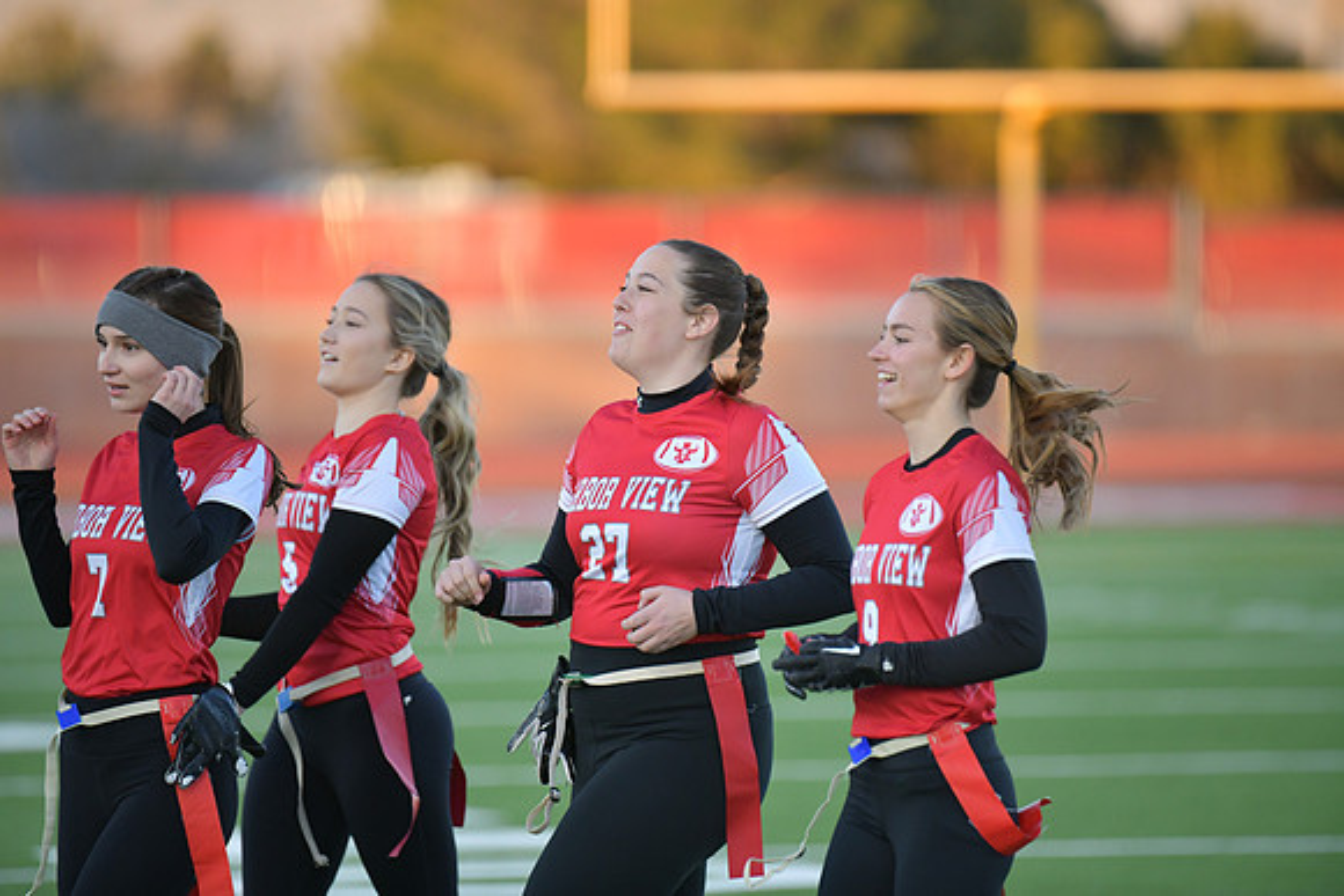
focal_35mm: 300
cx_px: 672
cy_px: 448
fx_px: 11202
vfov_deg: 4.6
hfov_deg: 6.9
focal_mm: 300
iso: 1400
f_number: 2.8
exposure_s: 1/3200
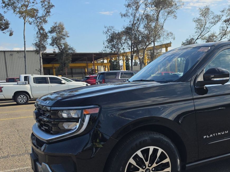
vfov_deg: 34.2
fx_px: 279
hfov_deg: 42.9
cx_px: 181
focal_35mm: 42
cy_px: 105
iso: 60
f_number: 1.4
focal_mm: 6.5
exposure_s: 1/7940
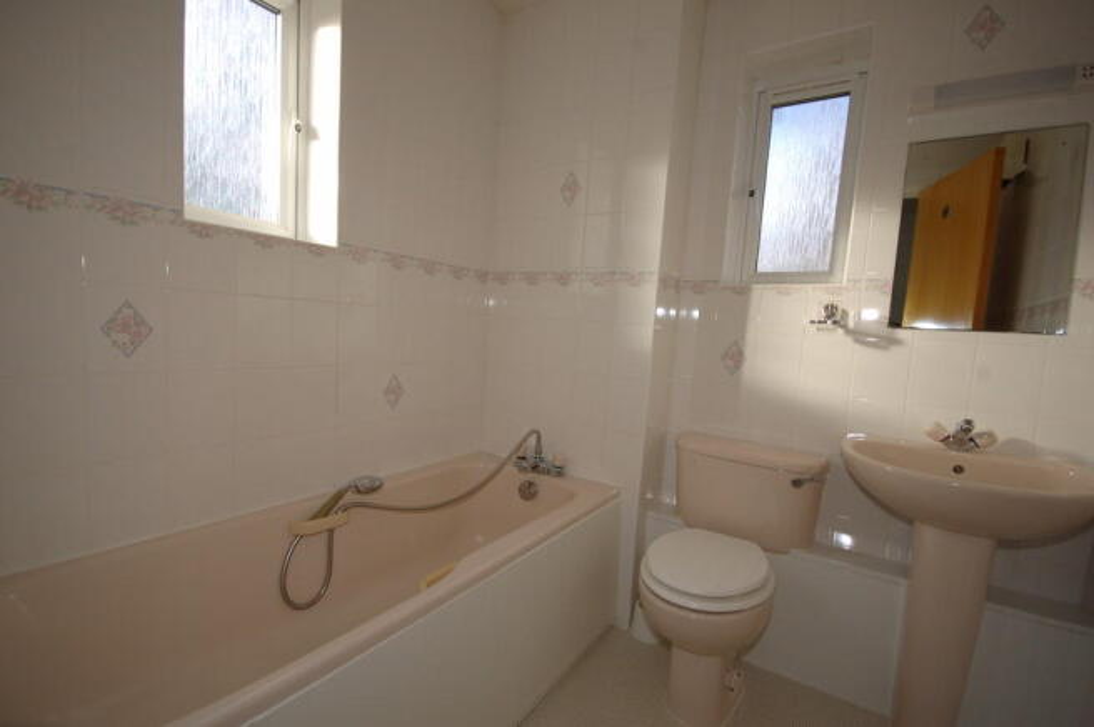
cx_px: 547
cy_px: 364
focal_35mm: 15
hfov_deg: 100.4
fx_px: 455
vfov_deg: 77.2
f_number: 5.6
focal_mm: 10
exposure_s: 1/125
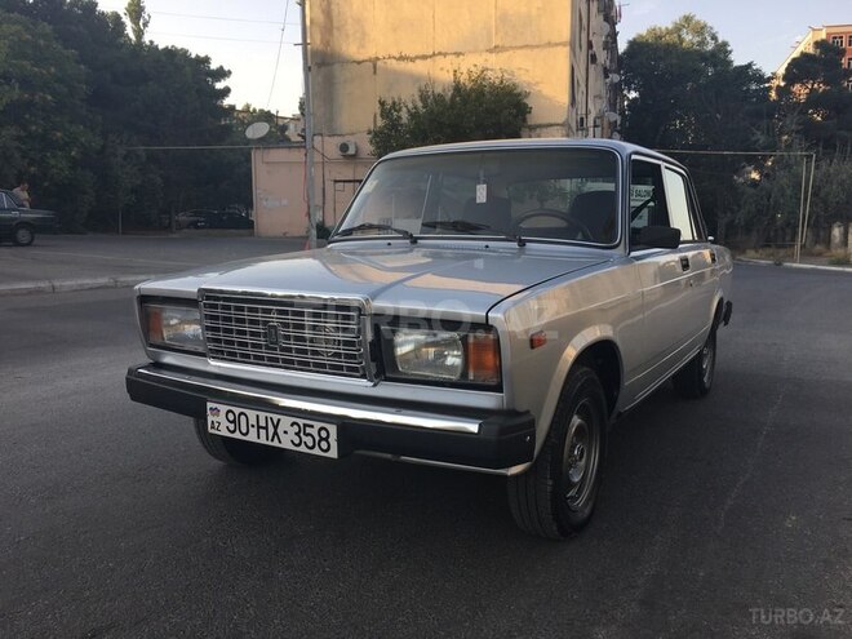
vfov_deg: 48.2
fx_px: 714
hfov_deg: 61.7
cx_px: 426
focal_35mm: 29
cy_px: 320
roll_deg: -0.8
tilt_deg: -6.9
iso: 25
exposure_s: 1/366
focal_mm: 4.15
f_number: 2.2
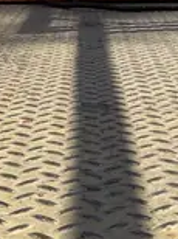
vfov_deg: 15.3
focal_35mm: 124
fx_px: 853
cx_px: 96
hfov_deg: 11.9
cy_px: -52
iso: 32
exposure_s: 1/6135
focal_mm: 4.2
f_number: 1.6
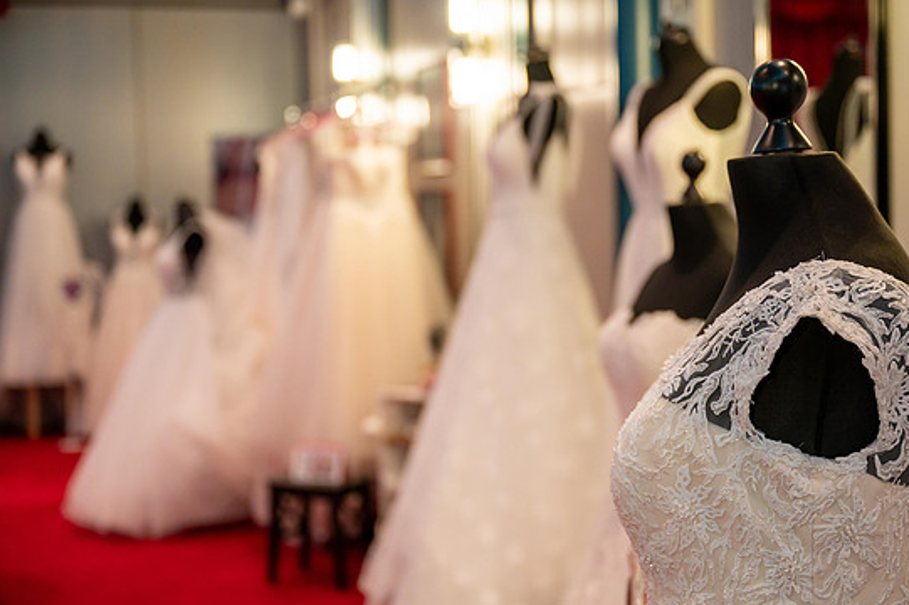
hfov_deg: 33.9
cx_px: 479
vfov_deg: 23.0
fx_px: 1489
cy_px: 308
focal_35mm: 59
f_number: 2.8
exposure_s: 1/200
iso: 2000
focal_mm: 55
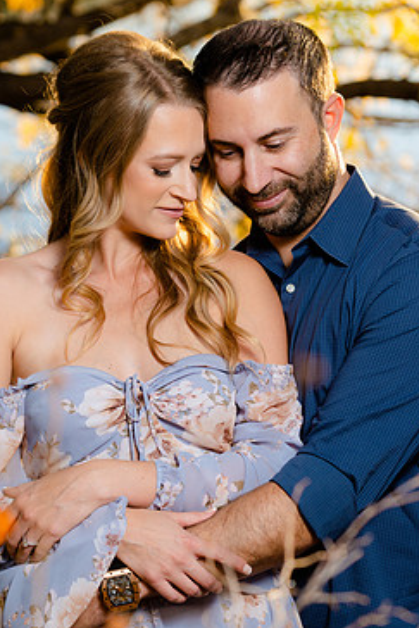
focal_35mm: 147
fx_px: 2564
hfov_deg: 9.3
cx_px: 212
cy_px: 323
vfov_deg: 14.0
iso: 100
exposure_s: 1/250
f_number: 5
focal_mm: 119
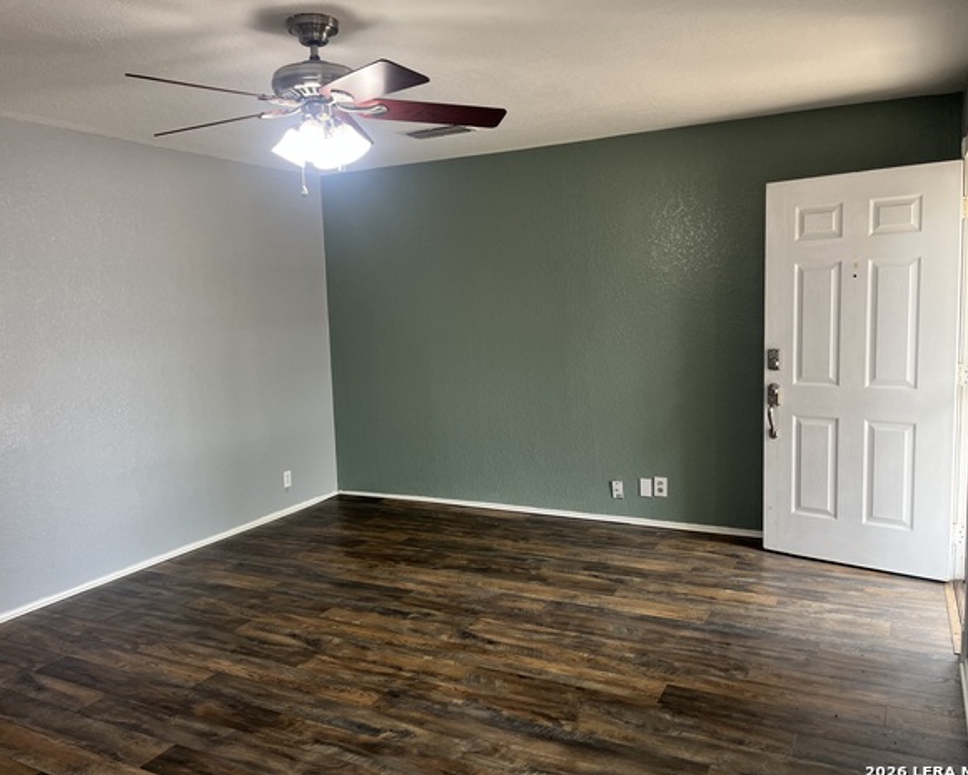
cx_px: 464
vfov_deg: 51.5
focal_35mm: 28
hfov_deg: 62.2
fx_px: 802
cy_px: 381
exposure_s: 1/113
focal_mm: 5.1
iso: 125
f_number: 1.6
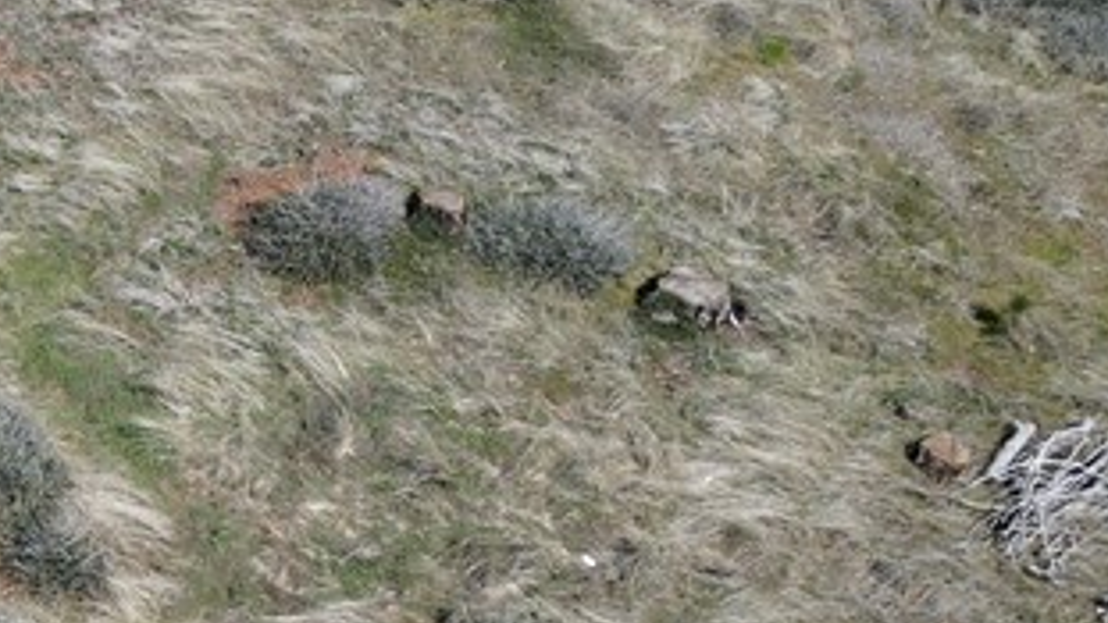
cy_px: 705
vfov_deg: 13.7
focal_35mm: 86
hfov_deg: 22.1
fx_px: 2527
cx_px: -342
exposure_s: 1/640
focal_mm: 4.5
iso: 100
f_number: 2.8
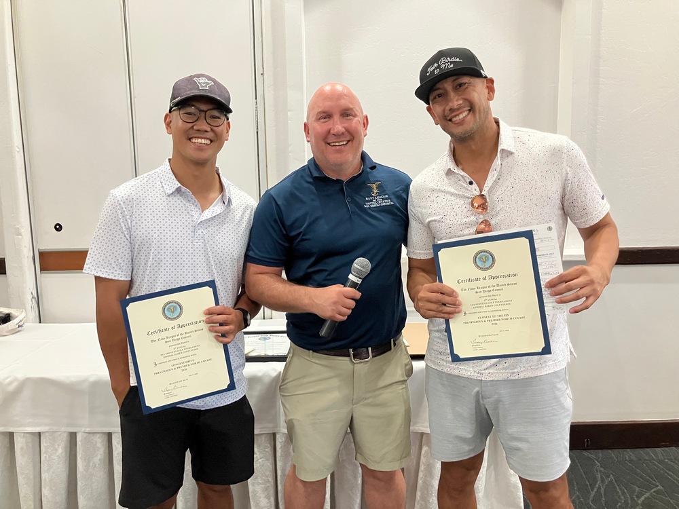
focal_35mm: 28
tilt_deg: -6.5
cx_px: 340
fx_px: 549
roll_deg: +0.1
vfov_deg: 49.7
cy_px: 254
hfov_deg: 63.4
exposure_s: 1/40
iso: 250
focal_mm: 3.99
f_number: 1.8
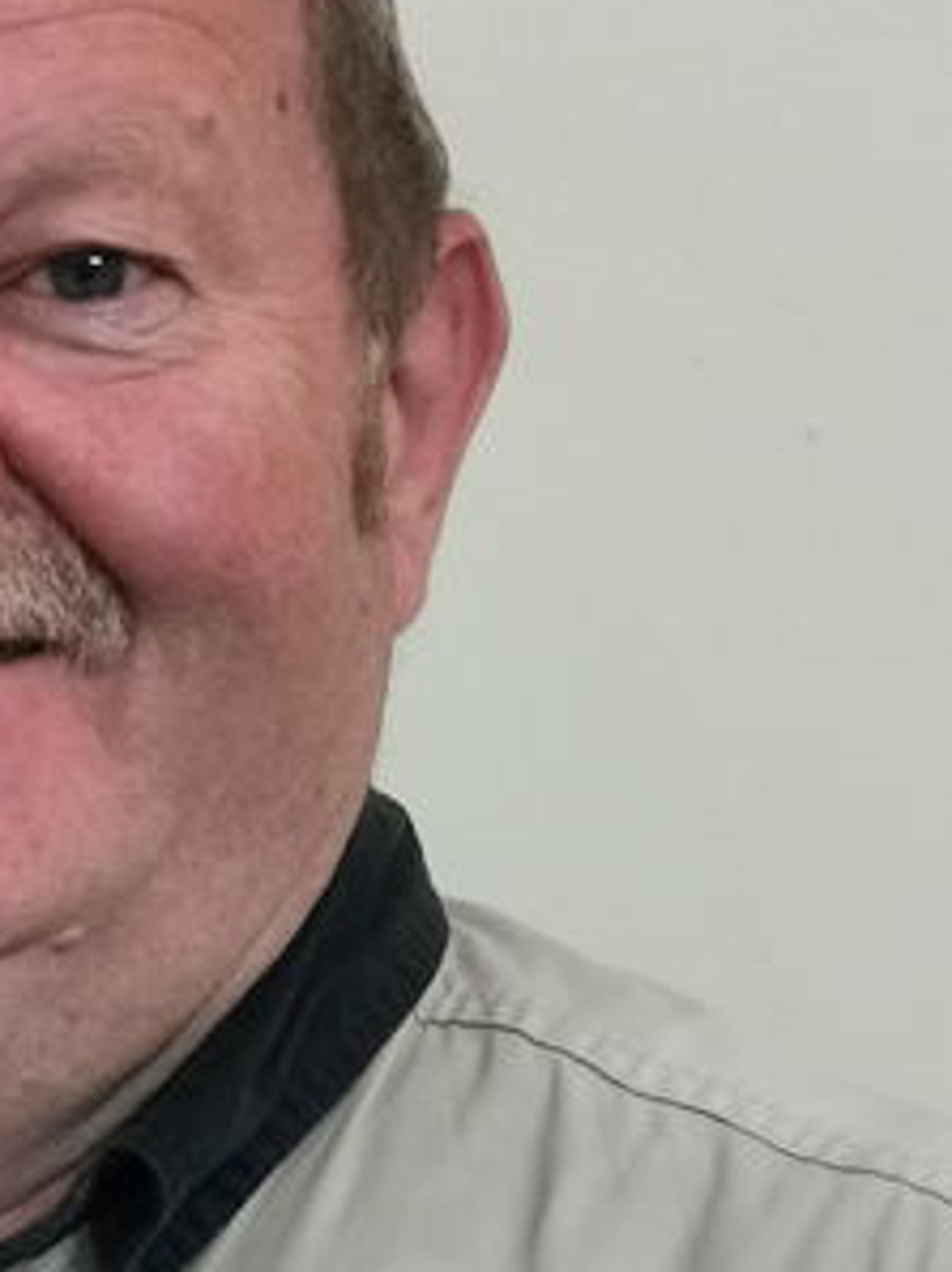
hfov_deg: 8.5
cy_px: 965
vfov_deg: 11.3
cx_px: 21
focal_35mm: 174
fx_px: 6390
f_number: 1.6
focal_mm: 5.56
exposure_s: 1/50
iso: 160
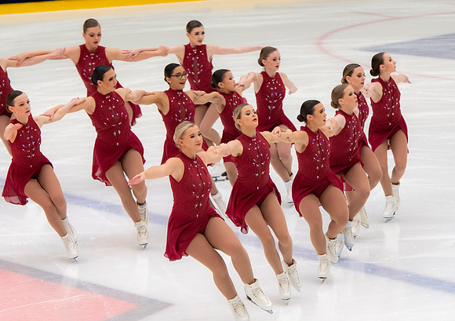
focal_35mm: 264
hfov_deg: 7.7
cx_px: 272
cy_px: 140
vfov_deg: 5.4
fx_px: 3394
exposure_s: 1/320
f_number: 5.6
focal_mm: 150
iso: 1600
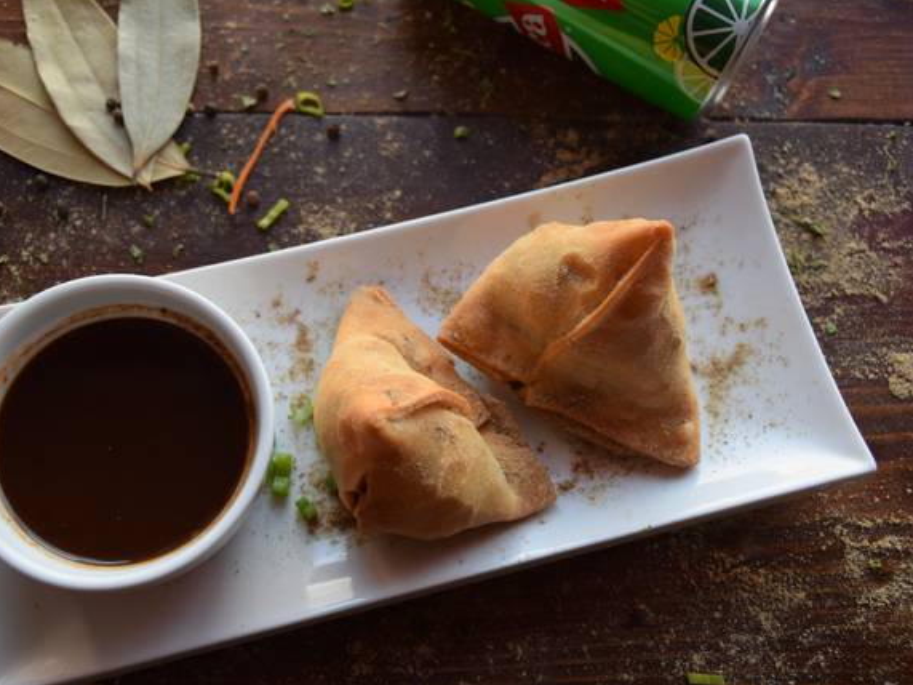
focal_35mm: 40
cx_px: 419
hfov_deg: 46.8
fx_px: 1055
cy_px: 336
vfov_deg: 35.9
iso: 400
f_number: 5
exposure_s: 1/100
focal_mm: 24
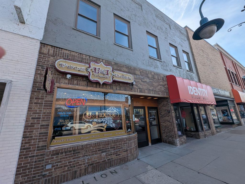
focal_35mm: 13
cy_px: 92
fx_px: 92
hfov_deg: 106.1
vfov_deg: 90.1
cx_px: 122
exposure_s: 1/1284
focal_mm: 1.95
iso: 45
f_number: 2.2
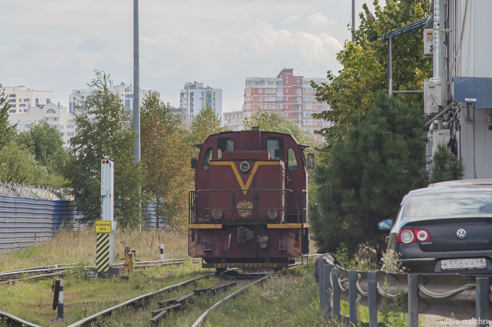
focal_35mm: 202
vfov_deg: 6.8
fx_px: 2764
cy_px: 164
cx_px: 246
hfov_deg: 10.2
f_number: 8
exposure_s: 1/640
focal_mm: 135
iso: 400
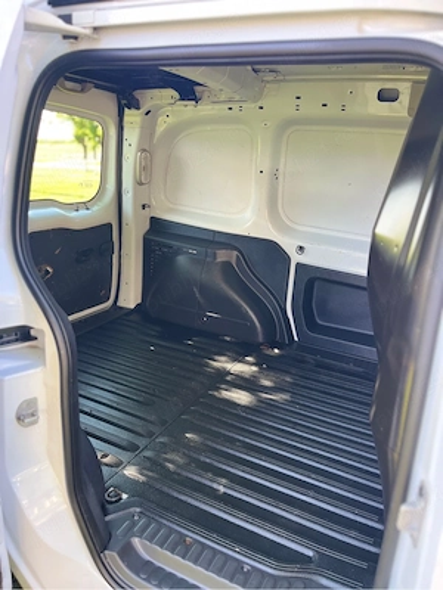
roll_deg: +0.4
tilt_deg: -19.1
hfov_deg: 53.1
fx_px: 444
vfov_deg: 67.3
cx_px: 222
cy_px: 295
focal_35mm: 26
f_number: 1.6
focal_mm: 5.1
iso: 80
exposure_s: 1/122
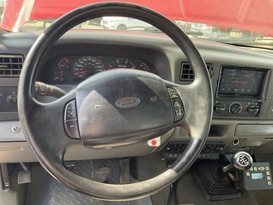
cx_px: 136
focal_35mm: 29
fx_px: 229
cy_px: 102
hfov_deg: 61.7
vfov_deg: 48.2
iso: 32
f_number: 1.8
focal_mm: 3
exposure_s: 1/122
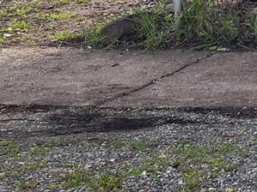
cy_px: -108
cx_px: 582
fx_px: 913
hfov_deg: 12.9
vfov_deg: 11.5
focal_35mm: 123
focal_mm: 6.4
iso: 12
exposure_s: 1/887
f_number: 1.8
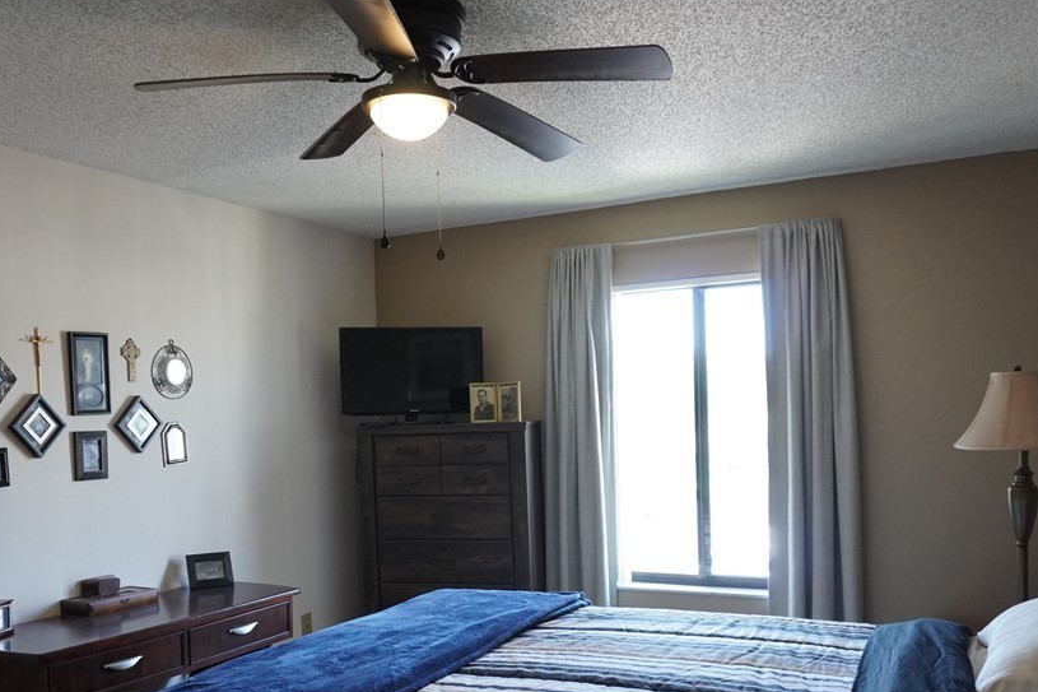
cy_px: 445
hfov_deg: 58.6
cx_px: 475
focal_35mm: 32
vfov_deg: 40.7
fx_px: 922
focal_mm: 16
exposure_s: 1/160
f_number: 3.5
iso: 1600
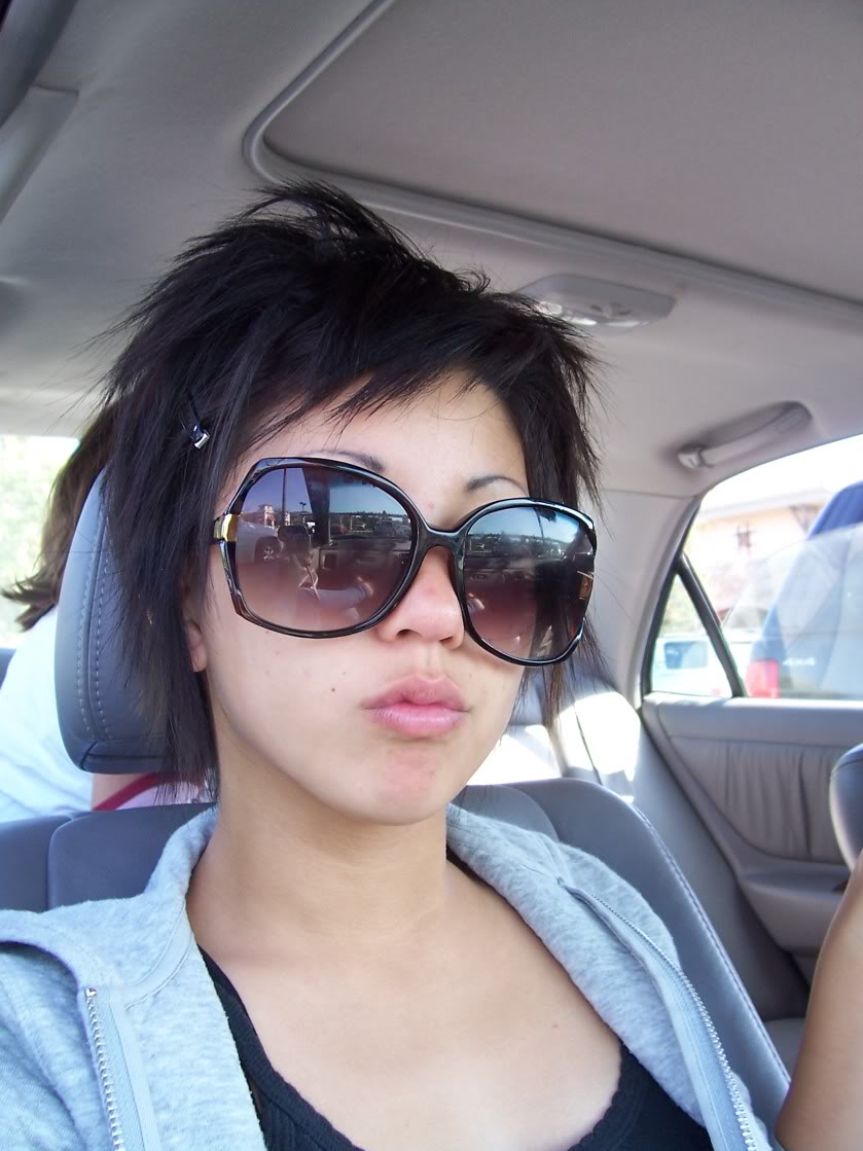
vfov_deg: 52.6
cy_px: 567
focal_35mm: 35
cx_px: 420
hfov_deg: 40.7
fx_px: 1164
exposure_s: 1/90
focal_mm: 5.6
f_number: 2.7
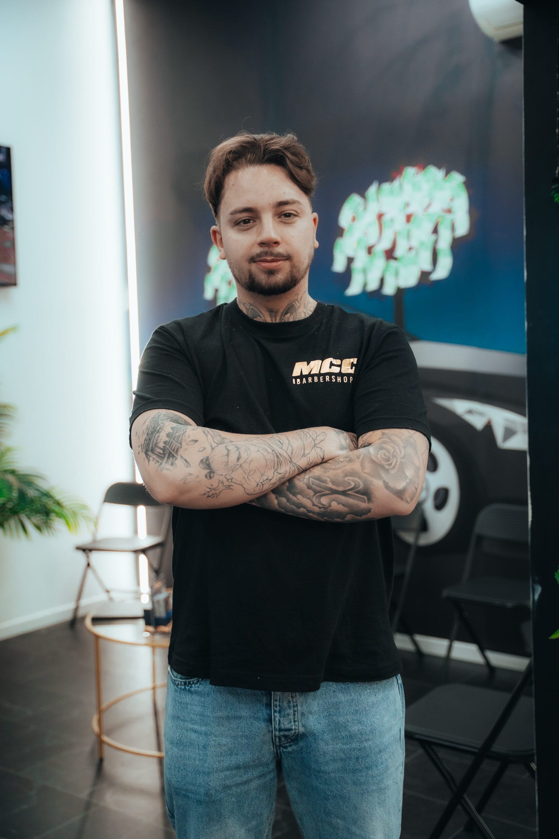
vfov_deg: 45.9
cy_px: 420
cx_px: 280
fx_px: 990
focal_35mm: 42
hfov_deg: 31.5
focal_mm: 42.5
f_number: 2.8
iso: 1600
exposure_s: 1/200
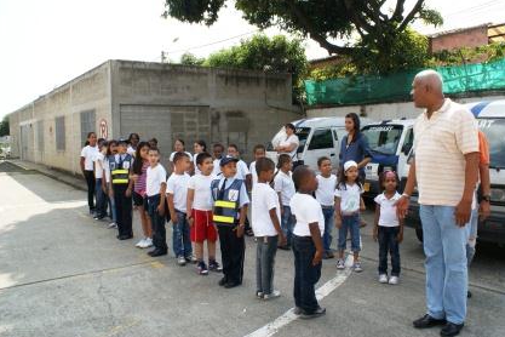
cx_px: 268
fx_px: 407
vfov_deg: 44.9
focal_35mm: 29
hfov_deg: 63.6
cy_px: 158
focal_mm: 18
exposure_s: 1/80
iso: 100
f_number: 9
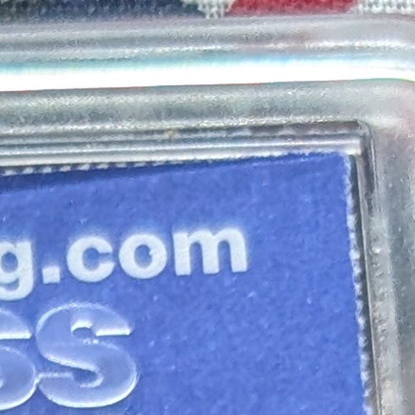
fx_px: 4924
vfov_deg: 4.4
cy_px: 1723
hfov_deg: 4.8
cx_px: -343
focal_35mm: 363
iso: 23
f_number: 1.68
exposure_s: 1/50.2
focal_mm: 6.9
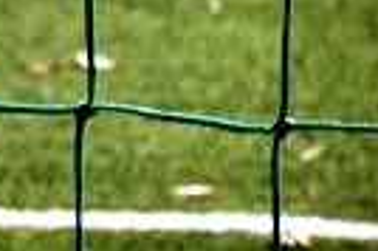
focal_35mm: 940
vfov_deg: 1.5
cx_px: -584
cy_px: 85
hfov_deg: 2.2
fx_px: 9858
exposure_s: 1/250
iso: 100
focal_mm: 105
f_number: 8
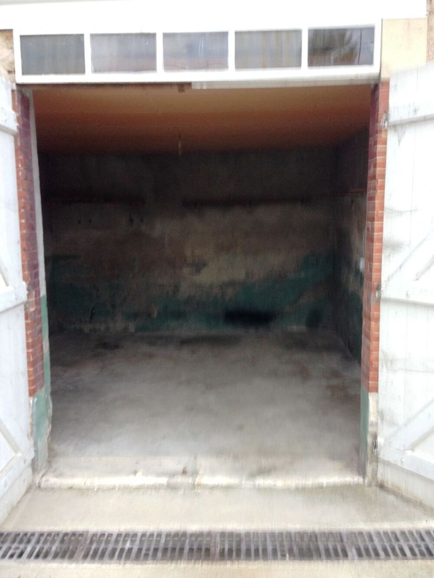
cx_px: 217
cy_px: 289
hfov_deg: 43.0
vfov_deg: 55.3
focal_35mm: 33
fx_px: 552
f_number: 2.4
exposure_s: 1/20
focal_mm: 4.12
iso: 125
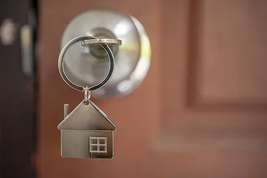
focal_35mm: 35
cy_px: 89
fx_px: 260
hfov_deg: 54.4
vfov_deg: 37.9
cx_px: 134
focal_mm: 35
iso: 200
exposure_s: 1/200
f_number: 2.2
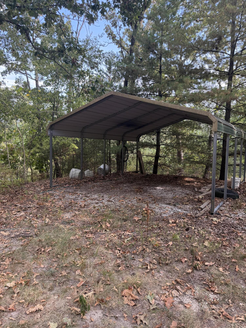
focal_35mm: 24
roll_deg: +1.9
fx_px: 227
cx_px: 123
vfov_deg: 71.6
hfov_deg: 56.8
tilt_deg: -5.1
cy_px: 164
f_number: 1.78
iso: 80
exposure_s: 1/206
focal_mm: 6.76
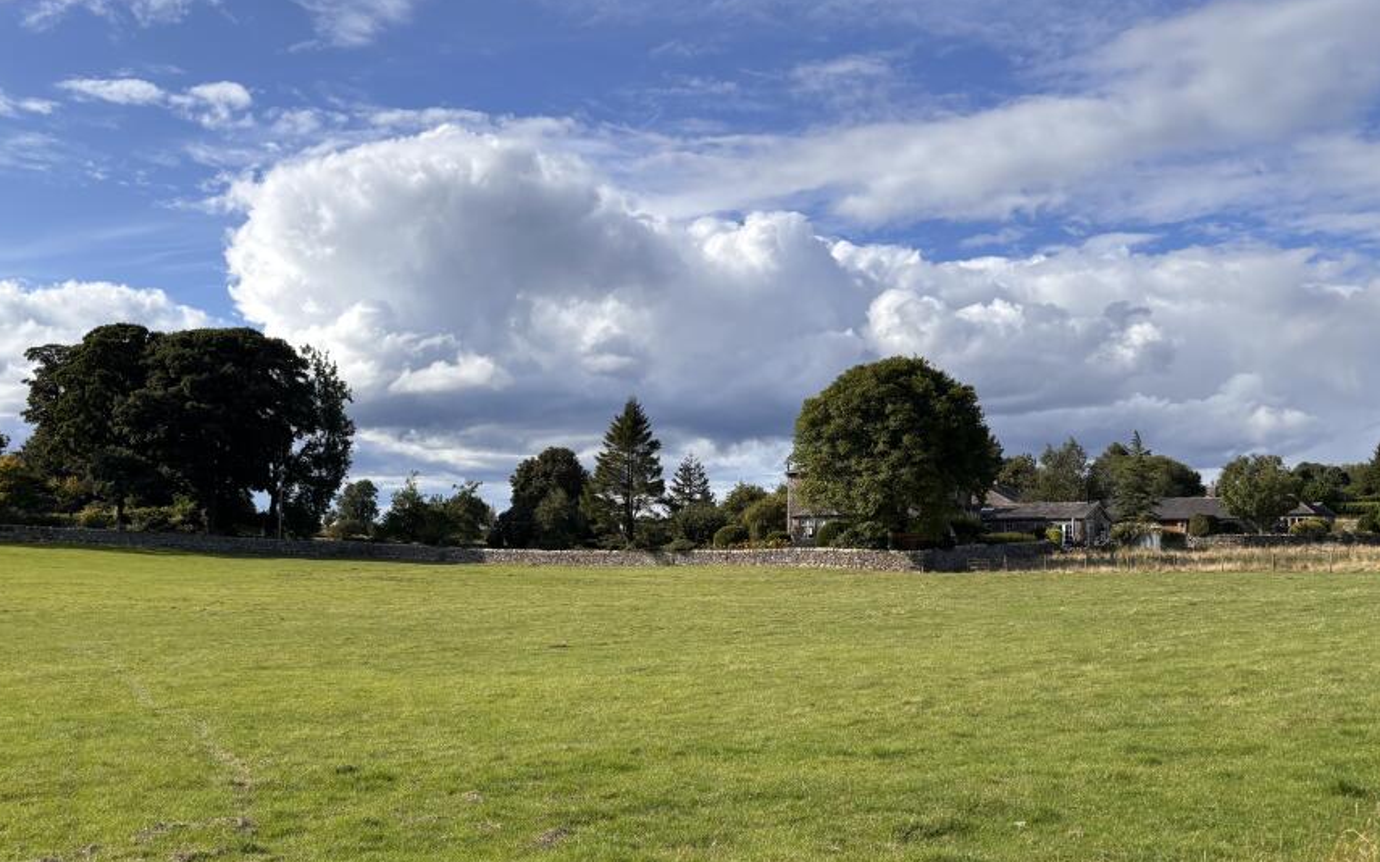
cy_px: 559
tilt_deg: +0.0
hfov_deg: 57.9
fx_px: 1241
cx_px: 594
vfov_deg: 38.0
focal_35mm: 33
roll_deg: -1.3
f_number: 1.6
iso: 50
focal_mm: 5.96
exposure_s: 1/4082
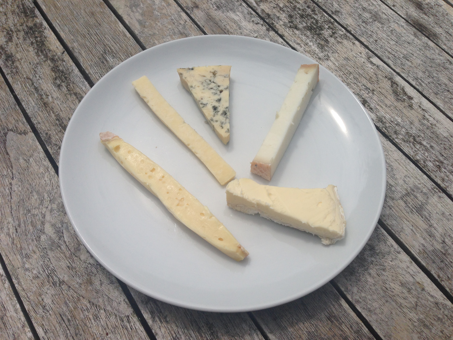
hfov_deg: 55.4
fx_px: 432
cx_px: 226
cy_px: 170
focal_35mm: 33
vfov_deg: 42.9
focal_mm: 4.12
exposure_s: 1/4926
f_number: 2.4
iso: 50
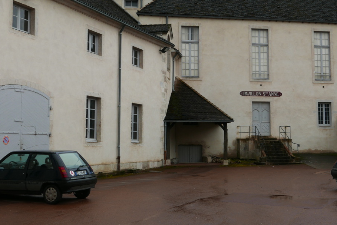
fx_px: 506
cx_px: 205
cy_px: 98
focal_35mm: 54
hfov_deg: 36.7
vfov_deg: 25.1
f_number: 5.6
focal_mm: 18.6
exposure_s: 1/200
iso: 200
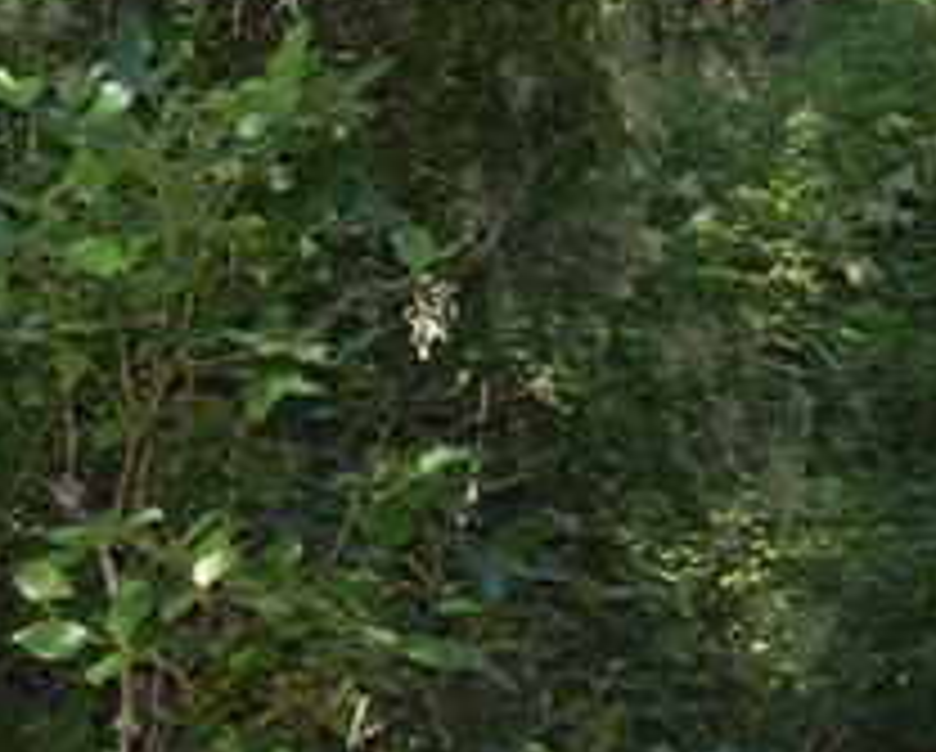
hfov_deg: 10.3
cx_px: 1701
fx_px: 4882
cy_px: 410
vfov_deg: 8.8
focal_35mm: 176
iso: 250
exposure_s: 1/125
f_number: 5.6
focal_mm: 24
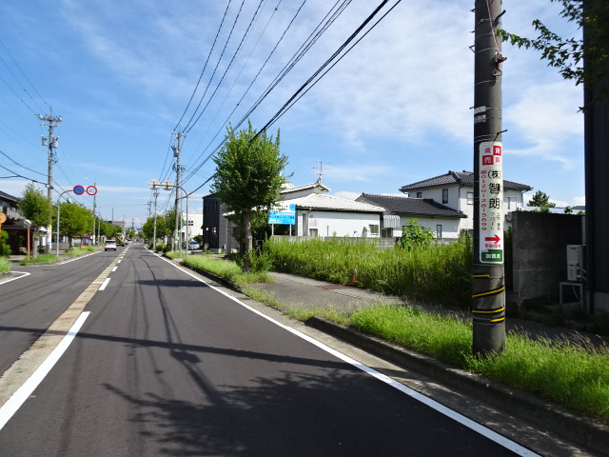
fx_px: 422
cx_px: 304
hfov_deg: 71.6
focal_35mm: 24
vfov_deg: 56.8
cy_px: 228
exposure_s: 1/800
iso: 80
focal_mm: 4.1
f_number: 3.5
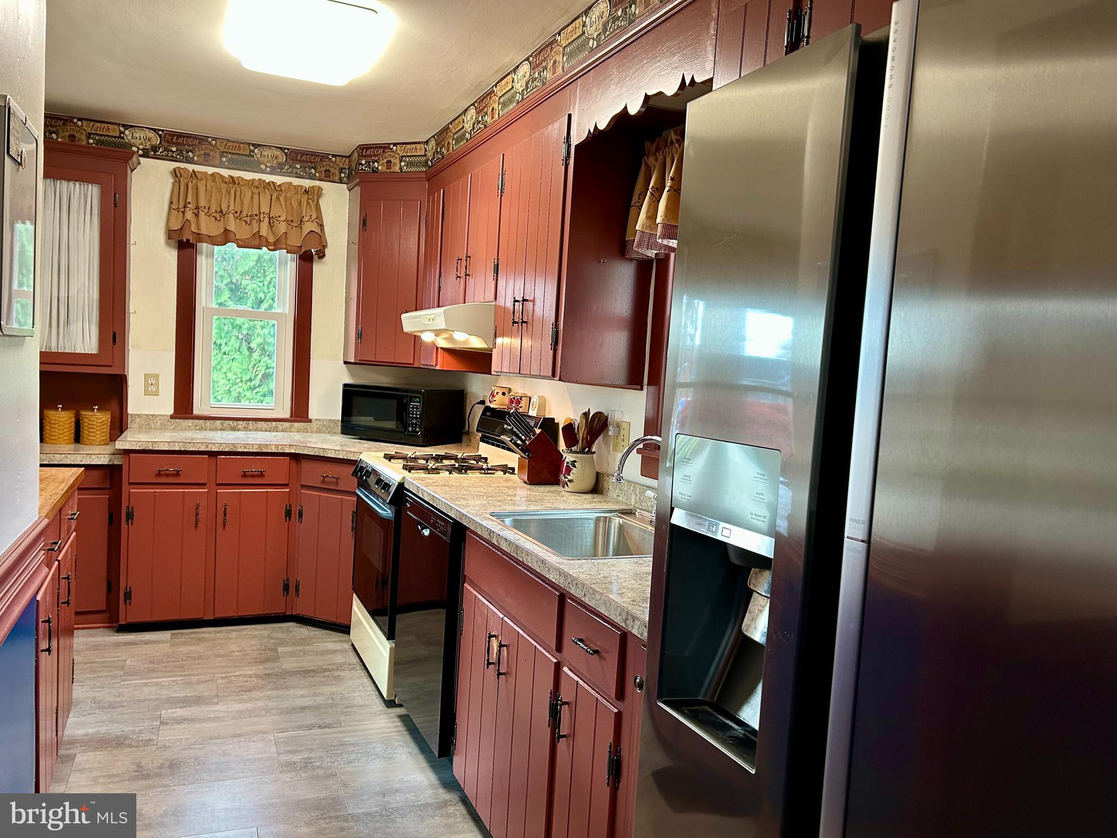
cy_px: 419
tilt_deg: -5.3
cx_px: 558
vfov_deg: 53.1
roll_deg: -3.3
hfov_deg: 67.3
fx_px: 839
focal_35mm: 26
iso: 160
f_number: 1.5
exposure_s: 1/60
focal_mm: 5.7
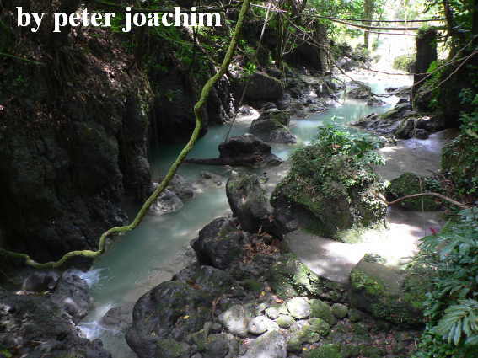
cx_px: 239
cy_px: 179
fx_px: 483
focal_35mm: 35
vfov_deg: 40.7
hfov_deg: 52.6
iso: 150
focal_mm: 6
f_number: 2.8
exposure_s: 1/30
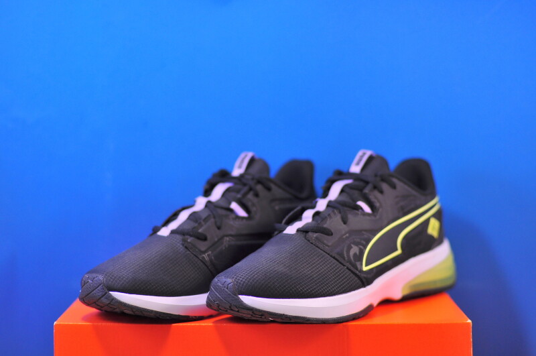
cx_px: 268
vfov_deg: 18.1
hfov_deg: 27.0
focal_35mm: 75
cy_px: 178
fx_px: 1115
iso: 250
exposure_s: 1/320
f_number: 2
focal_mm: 50
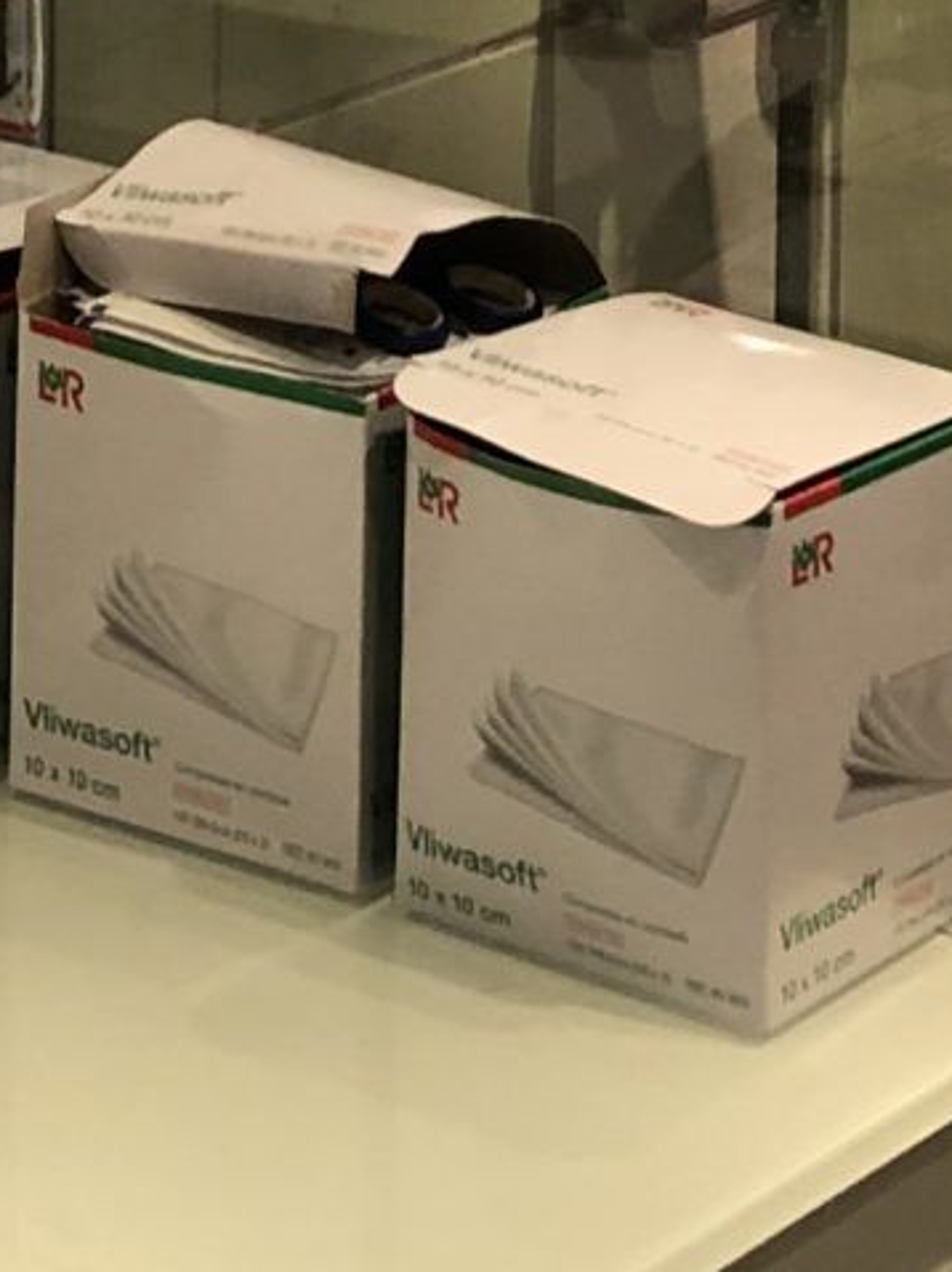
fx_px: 5505
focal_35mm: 150
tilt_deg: -4.3
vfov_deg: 12.2
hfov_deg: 9.9
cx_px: 391
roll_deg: -0.4
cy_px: -963
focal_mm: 3.99
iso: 50
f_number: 1.8
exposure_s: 1/17
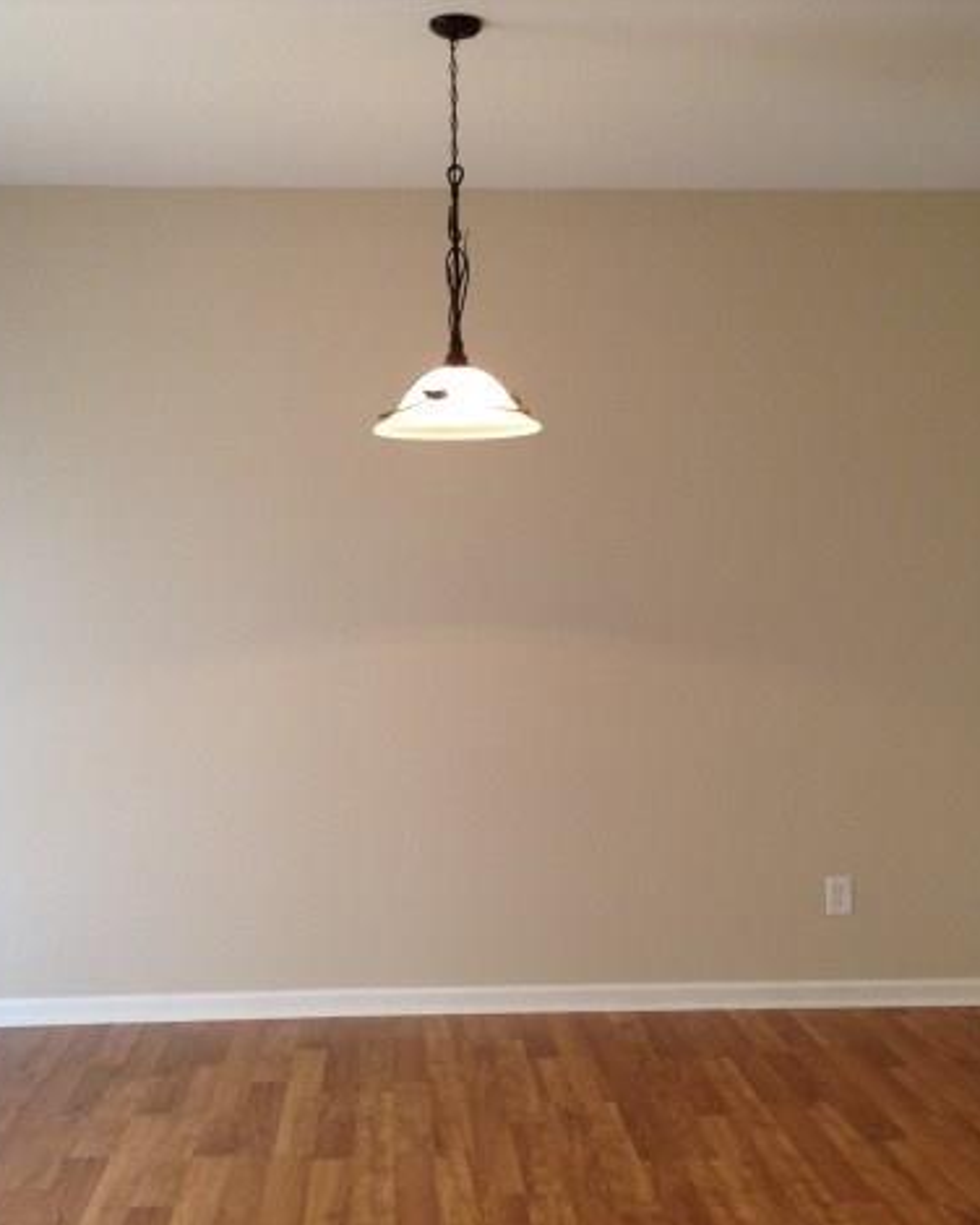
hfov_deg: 34.1
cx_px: 468
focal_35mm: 44
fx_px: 1595
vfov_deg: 42.0
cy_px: 623
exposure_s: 1/24
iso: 100
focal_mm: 3.3
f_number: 2.4
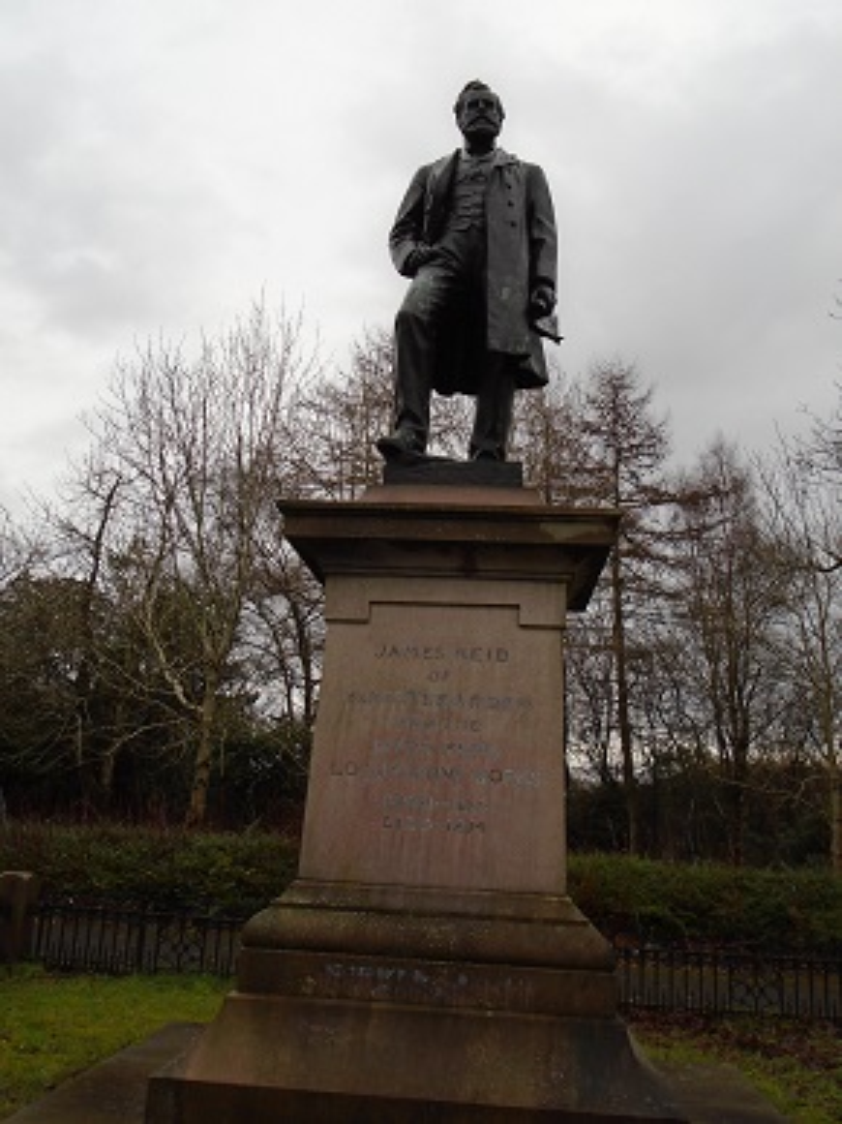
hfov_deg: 45.4
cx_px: 421
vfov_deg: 58.4
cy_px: 562
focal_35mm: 31
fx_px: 1006
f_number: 3.5
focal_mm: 5.5
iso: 100
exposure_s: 1/100
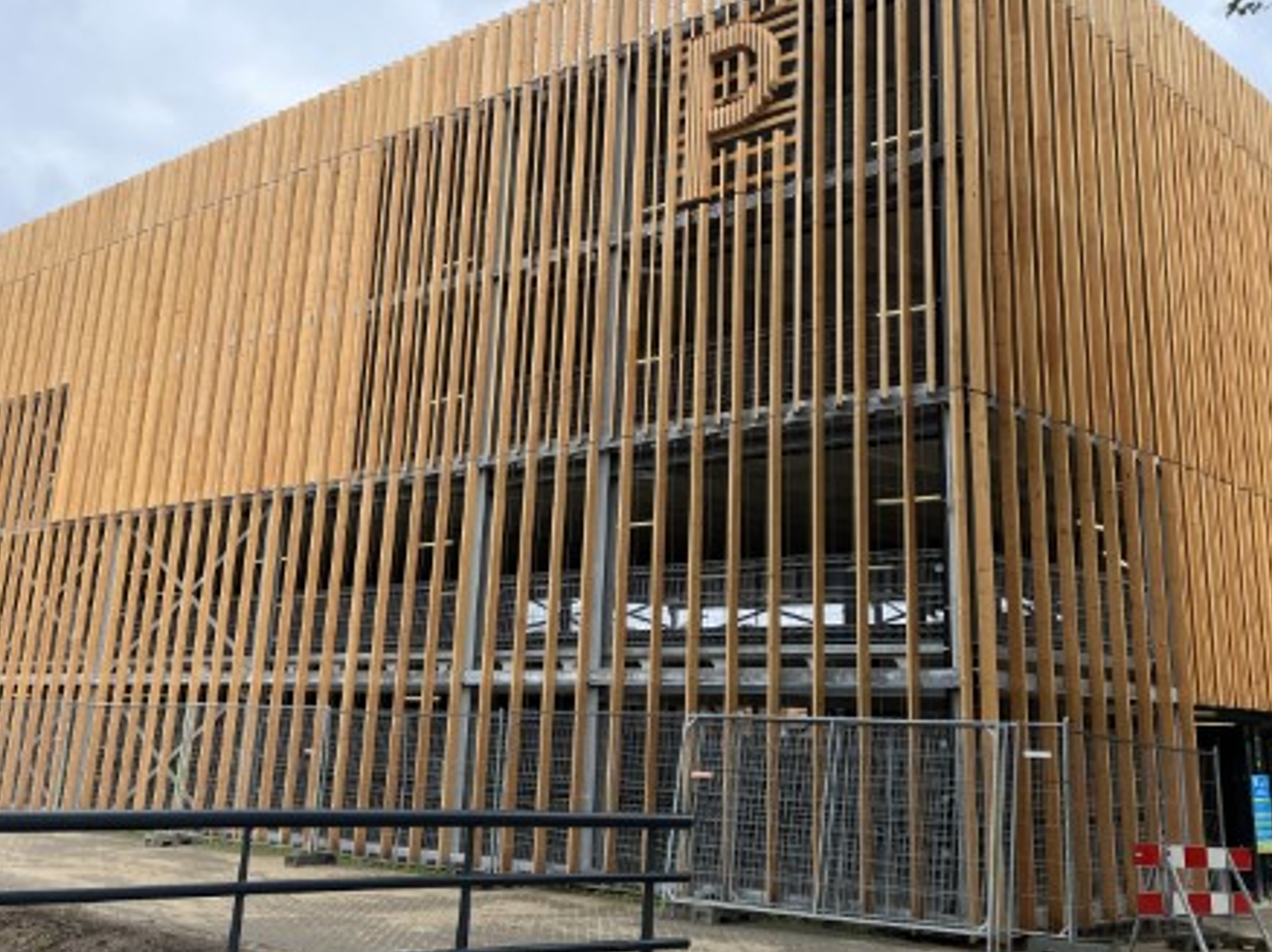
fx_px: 1396
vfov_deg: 37.3
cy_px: 316
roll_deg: -1.1
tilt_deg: +15.8
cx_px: 685
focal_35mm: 38
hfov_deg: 49.0
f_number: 1.6
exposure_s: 1/3049
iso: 50
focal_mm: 5.1
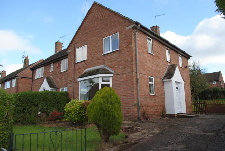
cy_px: 76
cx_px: 112
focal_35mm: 27
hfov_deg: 67.3
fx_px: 169
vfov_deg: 48.1
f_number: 6.3
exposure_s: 1/200
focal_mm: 18
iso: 100
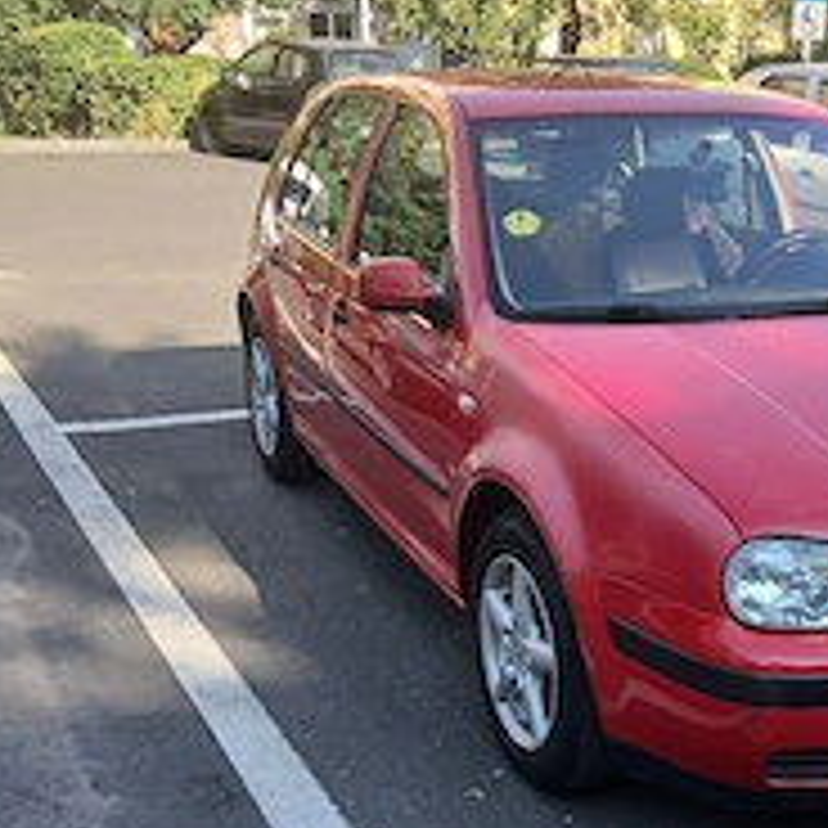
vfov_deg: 33.2
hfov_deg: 33.3
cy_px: 639
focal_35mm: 50
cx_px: 634
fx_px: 1353
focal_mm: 3.98
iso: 20
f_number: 1.8
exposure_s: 1/128
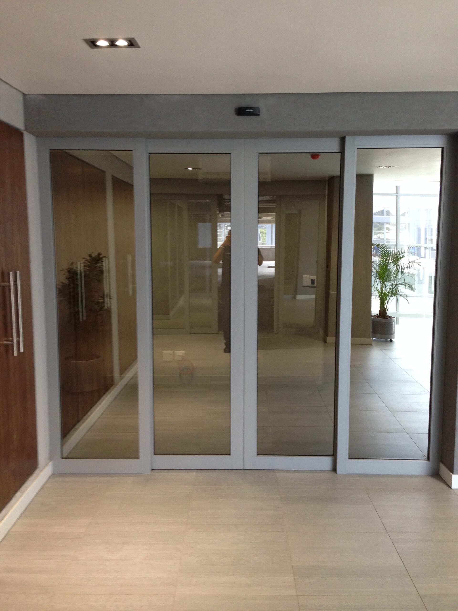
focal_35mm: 33
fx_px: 582
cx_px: 229
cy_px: 306
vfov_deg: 55.4
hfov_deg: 42.9
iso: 125
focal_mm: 4.12
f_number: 2.4
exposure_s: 1/20
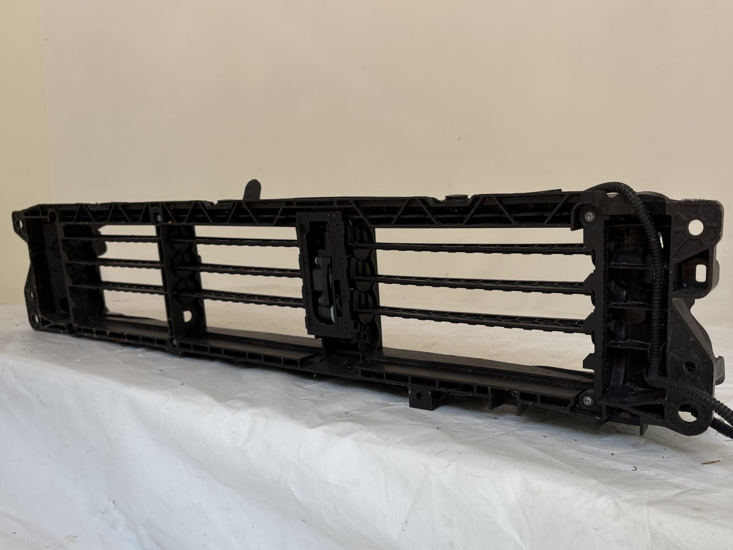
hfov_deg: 55.3
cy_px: 336
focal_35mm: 33
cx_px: 401
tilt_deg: -10.0
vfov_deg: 42.7
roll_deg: -0.4
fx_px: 699
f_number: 1.6
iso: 40
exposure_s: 1/252
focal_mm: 5.96
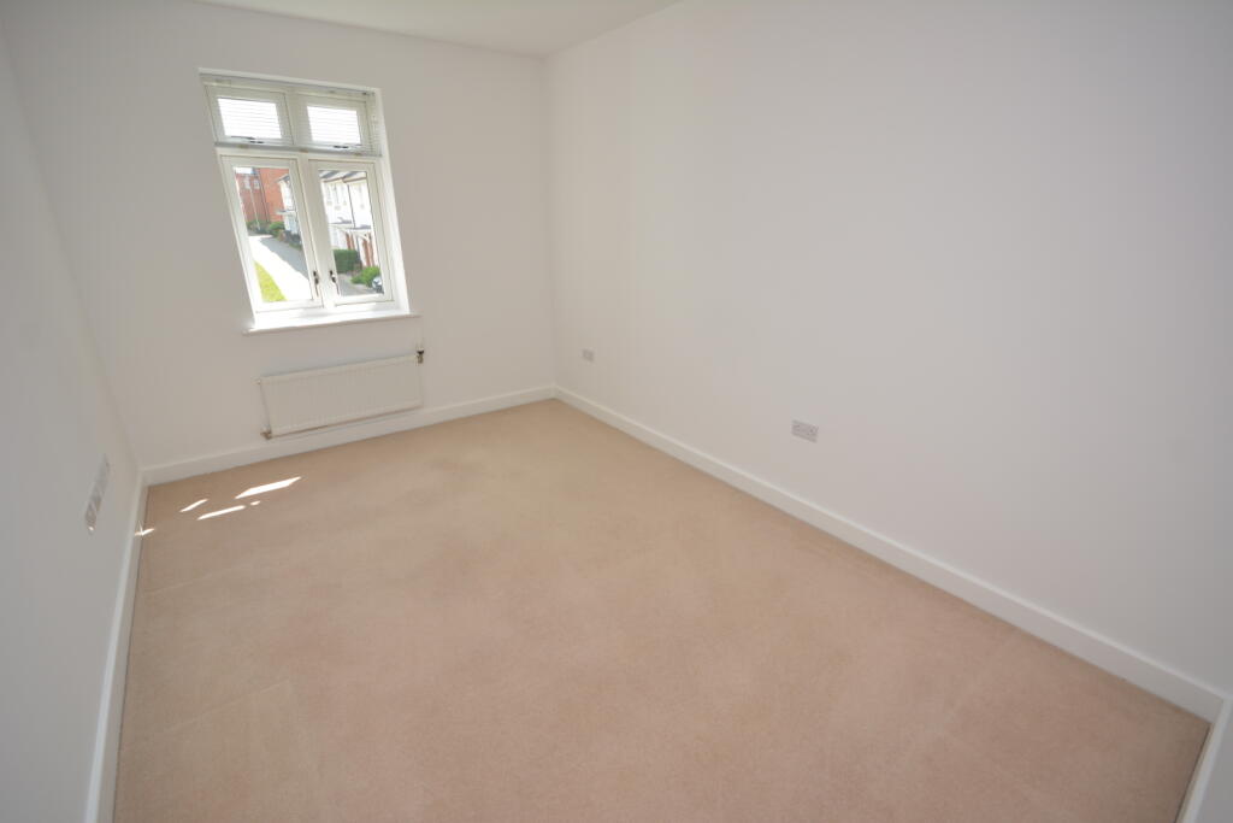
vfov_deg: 77.3
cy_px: 412
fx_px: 514
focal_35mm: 15
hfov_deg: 100.4
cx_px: 616
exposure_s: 1/125
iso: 200
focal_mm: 10
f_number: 5.6
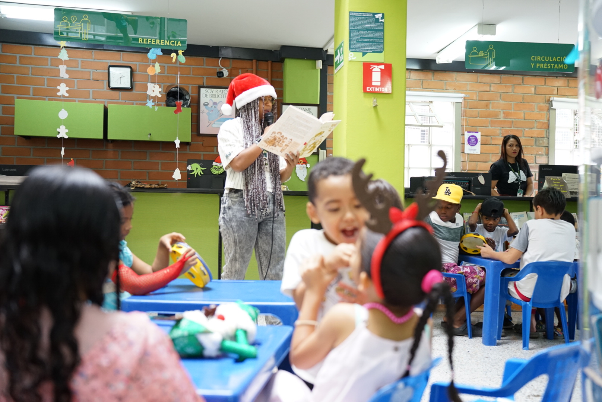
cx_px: 301
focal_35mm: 36
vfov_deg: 36.9
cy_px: 201
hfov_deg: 53.1
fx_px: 602
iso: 2000
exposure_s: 1/200
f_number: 2.8
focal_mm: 36
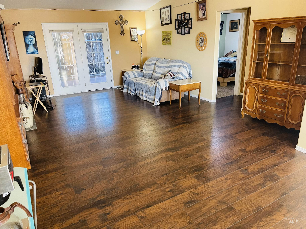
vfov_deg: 54.9
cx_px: 153
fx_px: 221
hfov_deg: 69.4
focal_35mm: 25
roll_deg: +3.9
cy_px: 114
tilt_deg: -18.5
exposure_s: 1/60
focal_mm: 5.1
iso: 200
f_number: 1.6
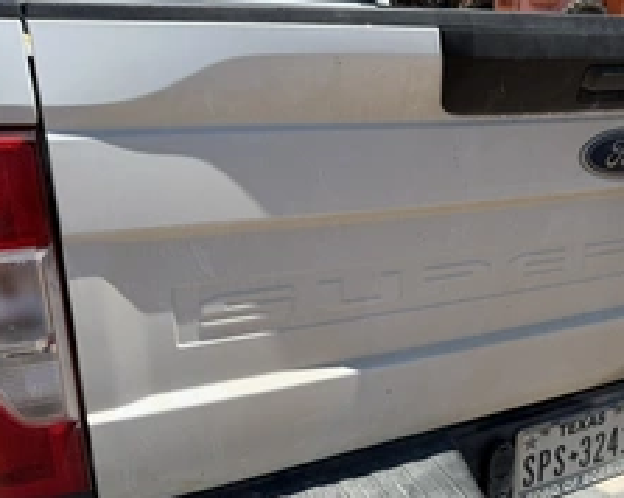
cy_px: 319
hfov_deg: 42.0
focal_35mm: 42
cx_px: 495
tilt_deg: -18.9
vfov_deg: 35.4
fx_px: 775
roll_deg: -2.9
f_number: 1.78
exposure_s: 1/6173
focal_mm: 6.76
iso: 80
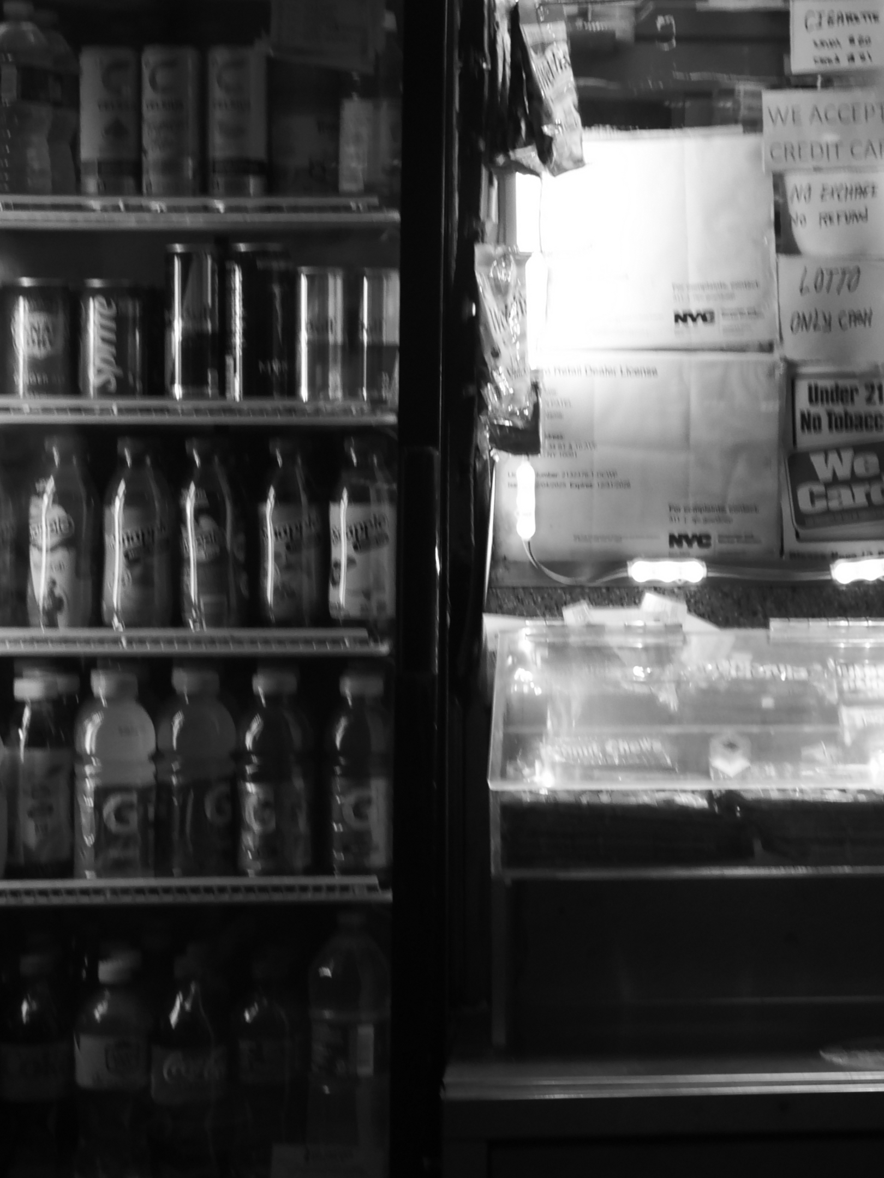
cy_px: 380
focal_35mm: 96
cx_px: 1022
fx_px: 3269
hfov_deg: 14.9
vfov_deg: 20.4
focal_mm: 20
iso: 320
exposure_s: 1/160
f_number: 3.5
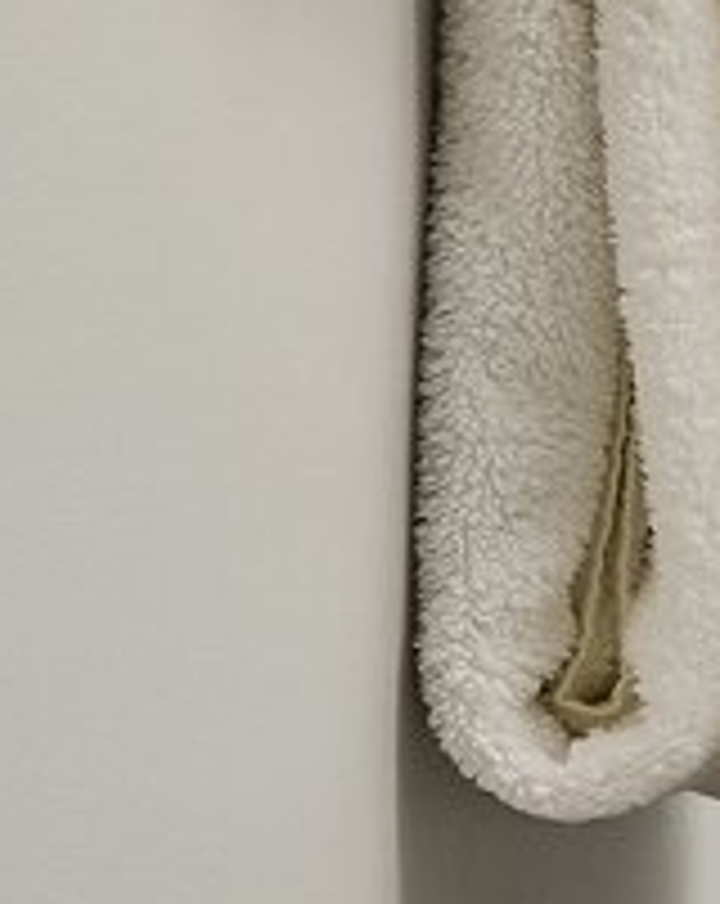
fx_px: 3073
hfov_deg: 6.3
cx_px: 3614
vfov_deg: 16.6
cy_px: 753
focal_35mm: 115
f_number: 10
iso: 250
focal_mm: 12
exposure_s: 1/5
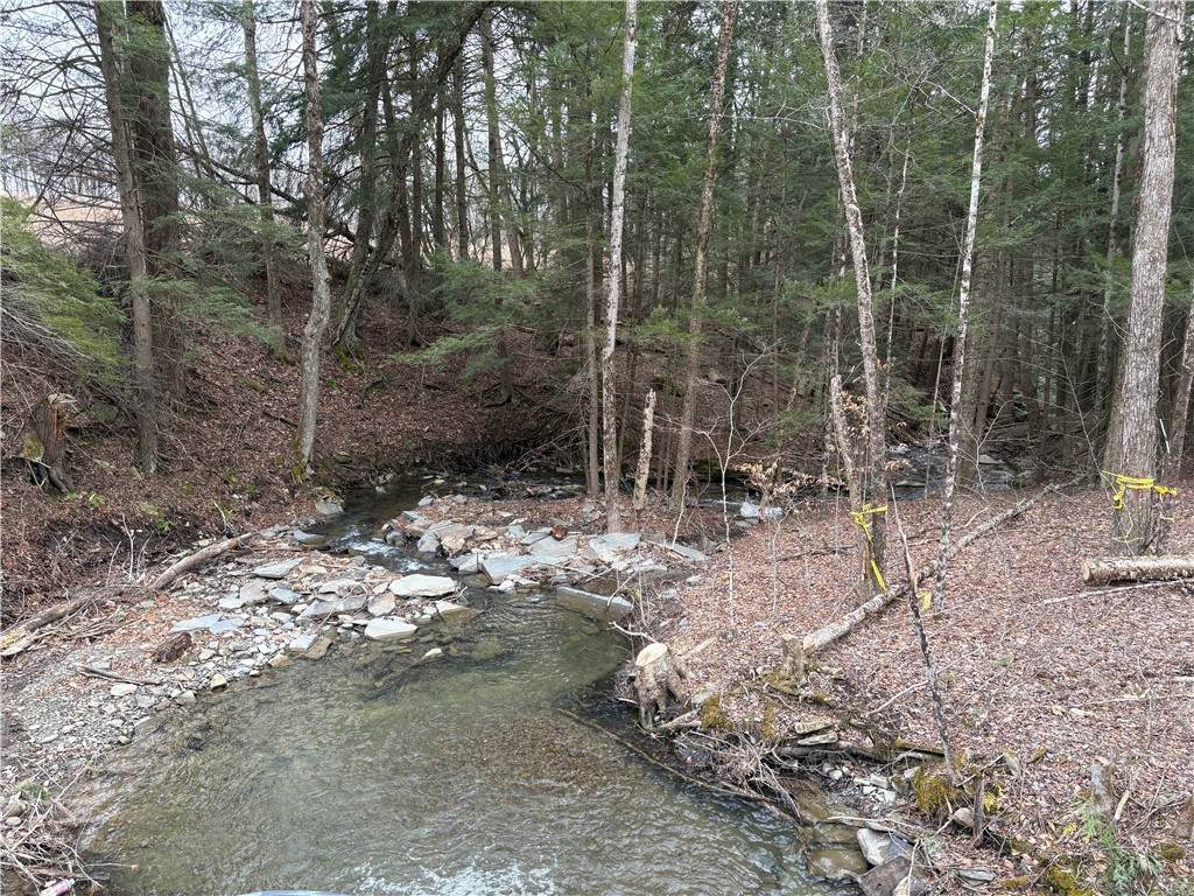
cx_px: 597
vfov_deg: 53.1
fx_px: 897
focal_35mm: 26
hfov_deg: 67.3
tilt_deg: -9.7
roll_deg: +1.2
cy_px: 448
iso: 64
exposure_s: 1/381
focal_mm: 5.96
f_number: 1.6
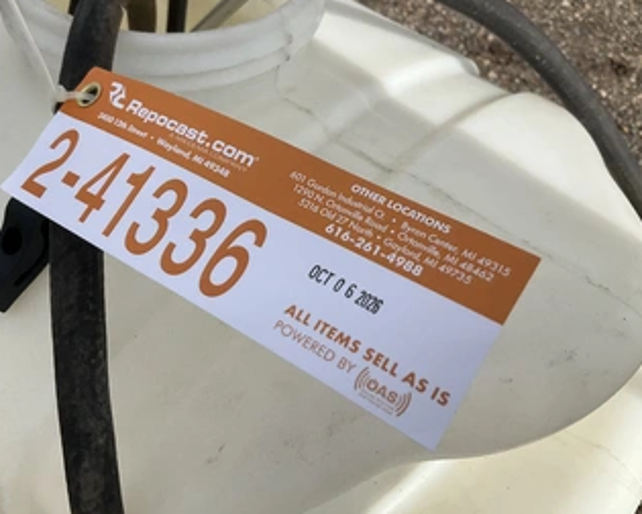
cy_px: 243
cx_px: 281
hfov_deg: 50.2
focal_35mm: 36
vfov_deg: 41.1
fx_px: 684
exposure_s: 1/2801
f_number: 1.8
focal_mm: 3
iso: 25
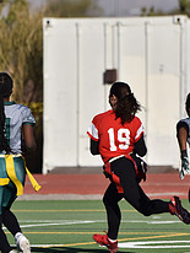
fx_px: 5215
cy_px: 140
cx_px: 135
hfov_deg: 2.1
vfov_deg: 2.8
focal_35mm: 714
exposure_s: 1/1000
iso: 110
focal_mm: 340
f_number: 6
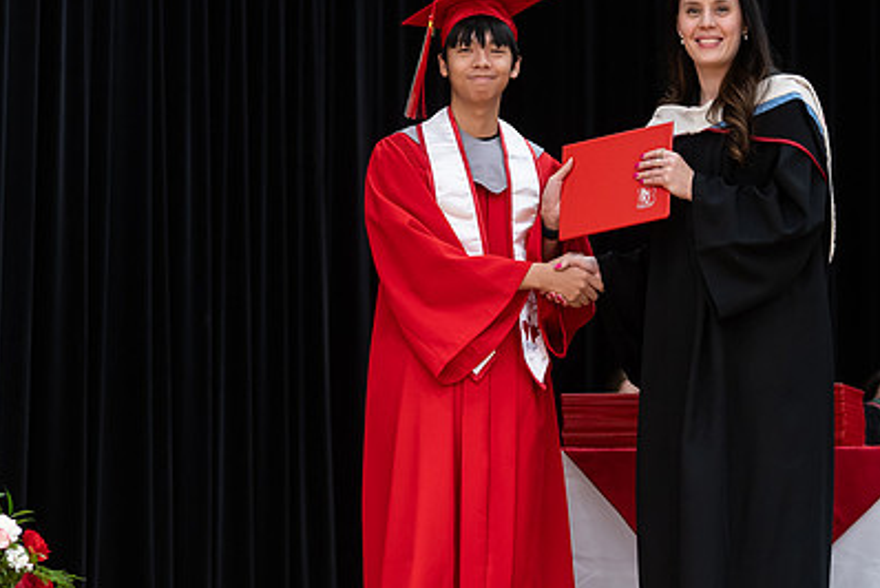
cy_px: 348
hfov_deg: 12.6
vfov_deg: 8.4
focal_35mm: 163
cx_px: 548
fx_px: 3987
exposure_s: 1/200
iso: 1000
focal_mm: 85
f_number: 2.8
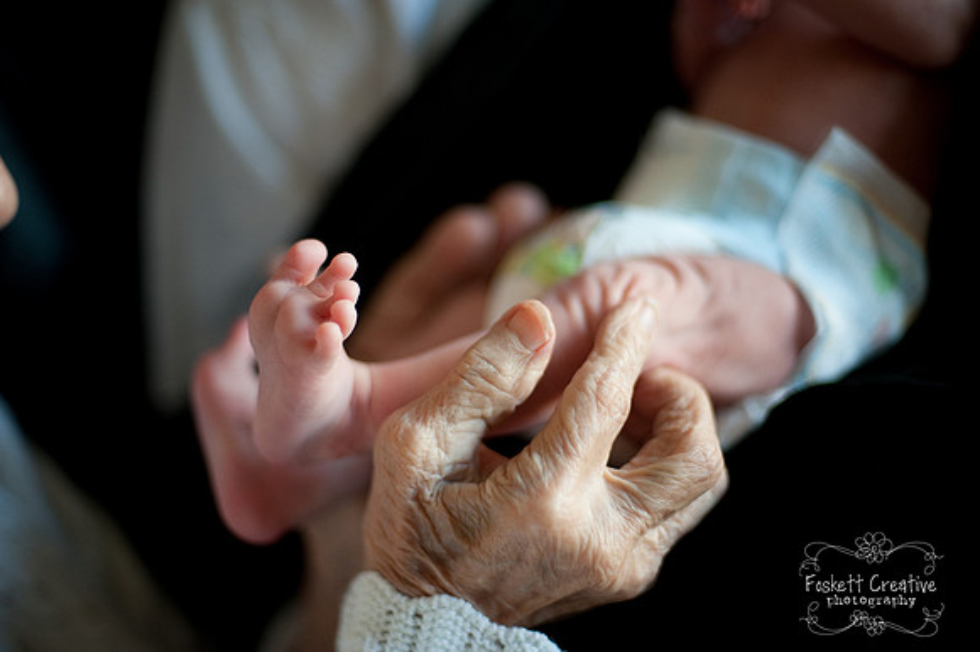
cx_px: 490
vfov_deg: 27.0
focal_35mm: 50
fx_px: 1360
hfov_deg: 39.6
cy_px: 326
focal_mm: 50
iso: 800
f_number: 1.4
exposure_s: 1/640
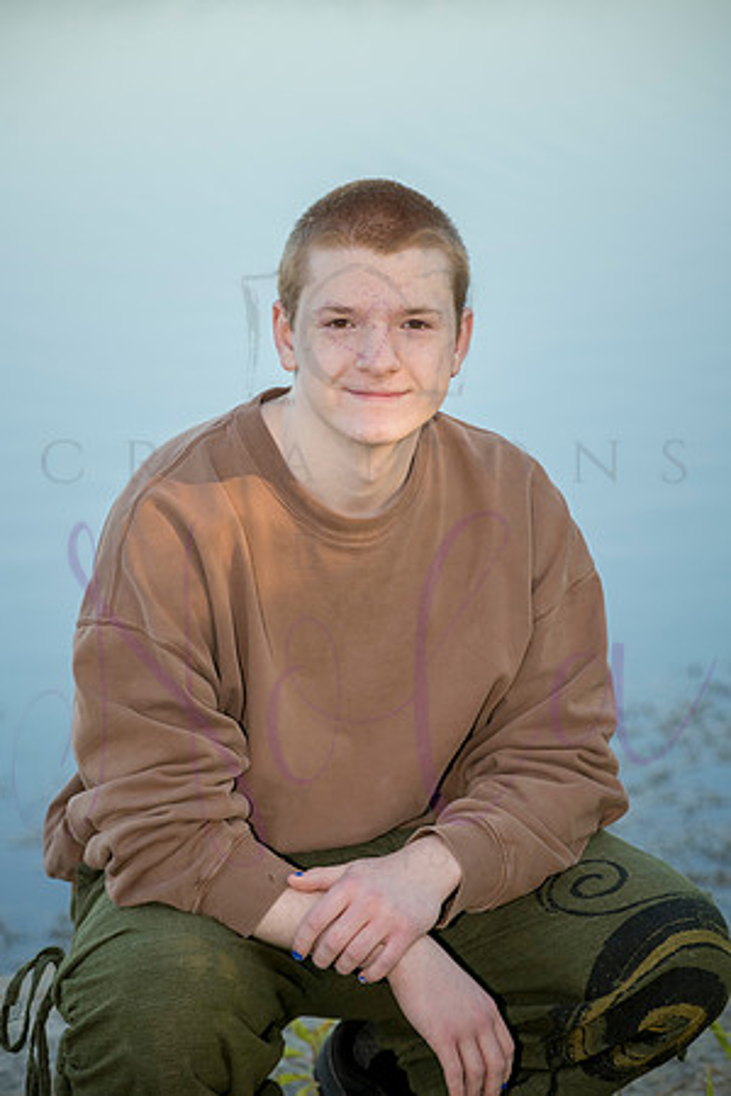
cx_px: 366
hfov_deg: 11.4
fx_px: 3655
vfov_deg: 17.1
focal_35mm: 120
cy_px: 548
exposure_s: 1/400
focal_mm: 120
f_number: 6.3
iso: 400
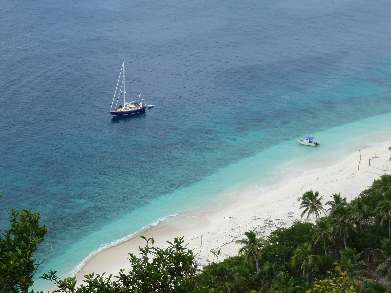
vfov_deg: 15.2
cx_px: 183
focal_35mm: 97
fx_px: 1095
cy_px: 152
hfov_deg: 20.2
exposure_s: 1/400
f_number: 4.3
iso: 80
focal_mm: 14.7
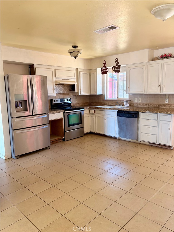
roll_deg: +1.3
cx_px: 87
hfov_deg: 53.1
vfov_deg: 67.3
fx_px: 174
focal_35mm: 26
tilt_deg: -7.7
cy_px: 116
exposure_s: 1/92
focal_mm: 5.96
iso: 125
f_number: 1.6
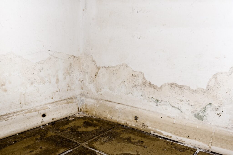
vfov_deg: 39.9
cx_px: 116
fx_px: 214
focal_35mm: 33
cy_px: 78
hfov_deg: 57.2
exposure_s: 1/125
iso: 50
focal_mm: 33
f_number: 10
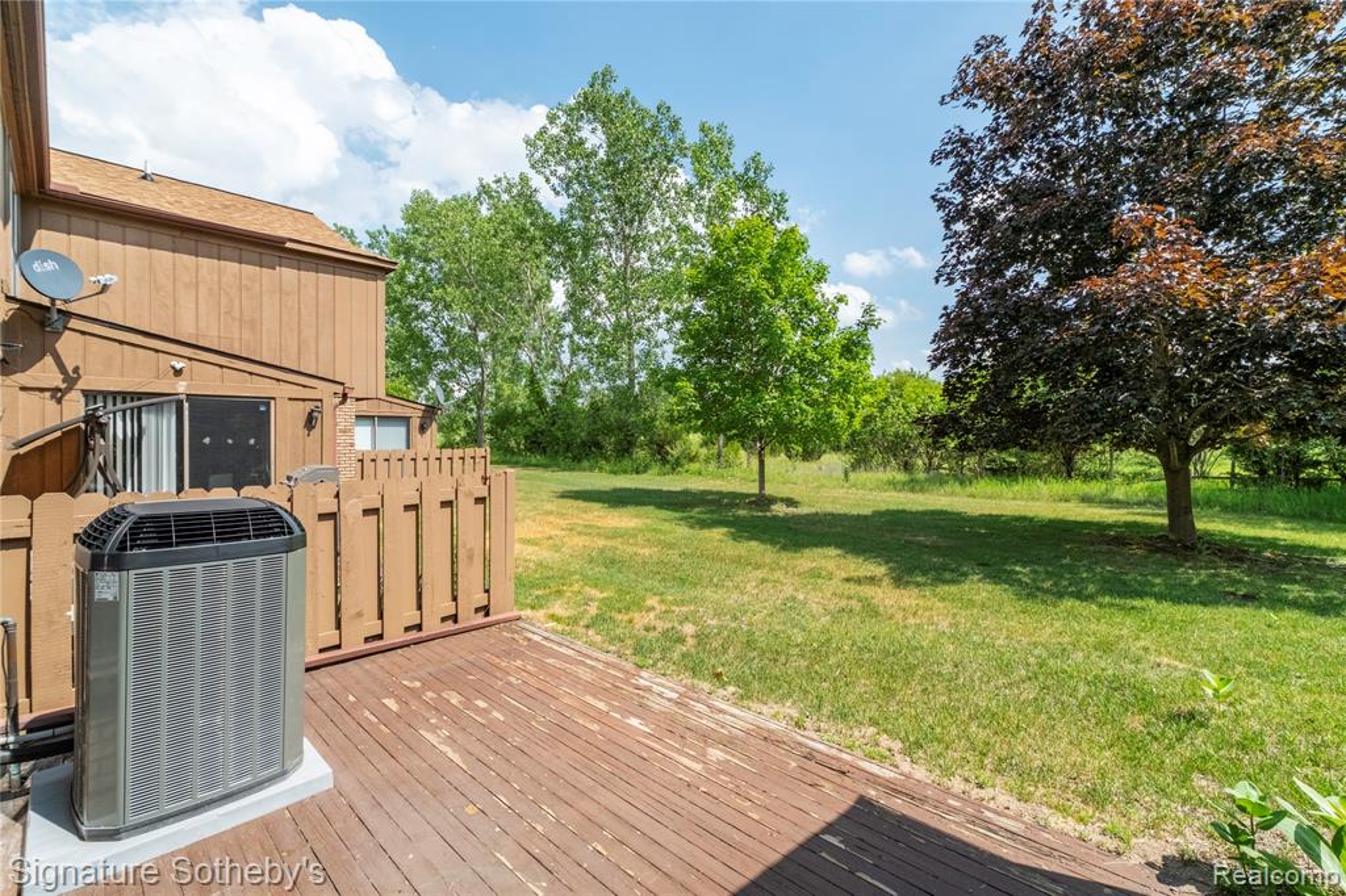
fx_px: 561
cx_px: 673
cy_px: 448
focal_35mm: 15
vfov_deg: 77.3
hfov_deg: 100.4
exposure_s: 1/250
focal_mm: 10
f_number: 8
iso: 640
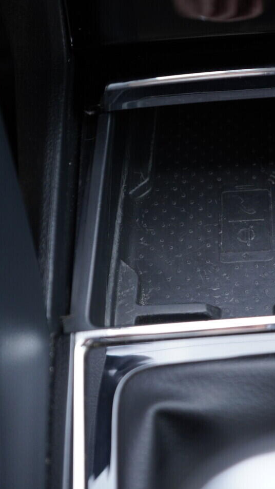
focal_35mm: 57
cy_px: 245
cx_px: 312
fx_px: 739
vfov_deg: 36.6
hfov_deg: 20.0
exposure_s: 1/40
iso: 400
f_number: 2.8
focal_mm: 24
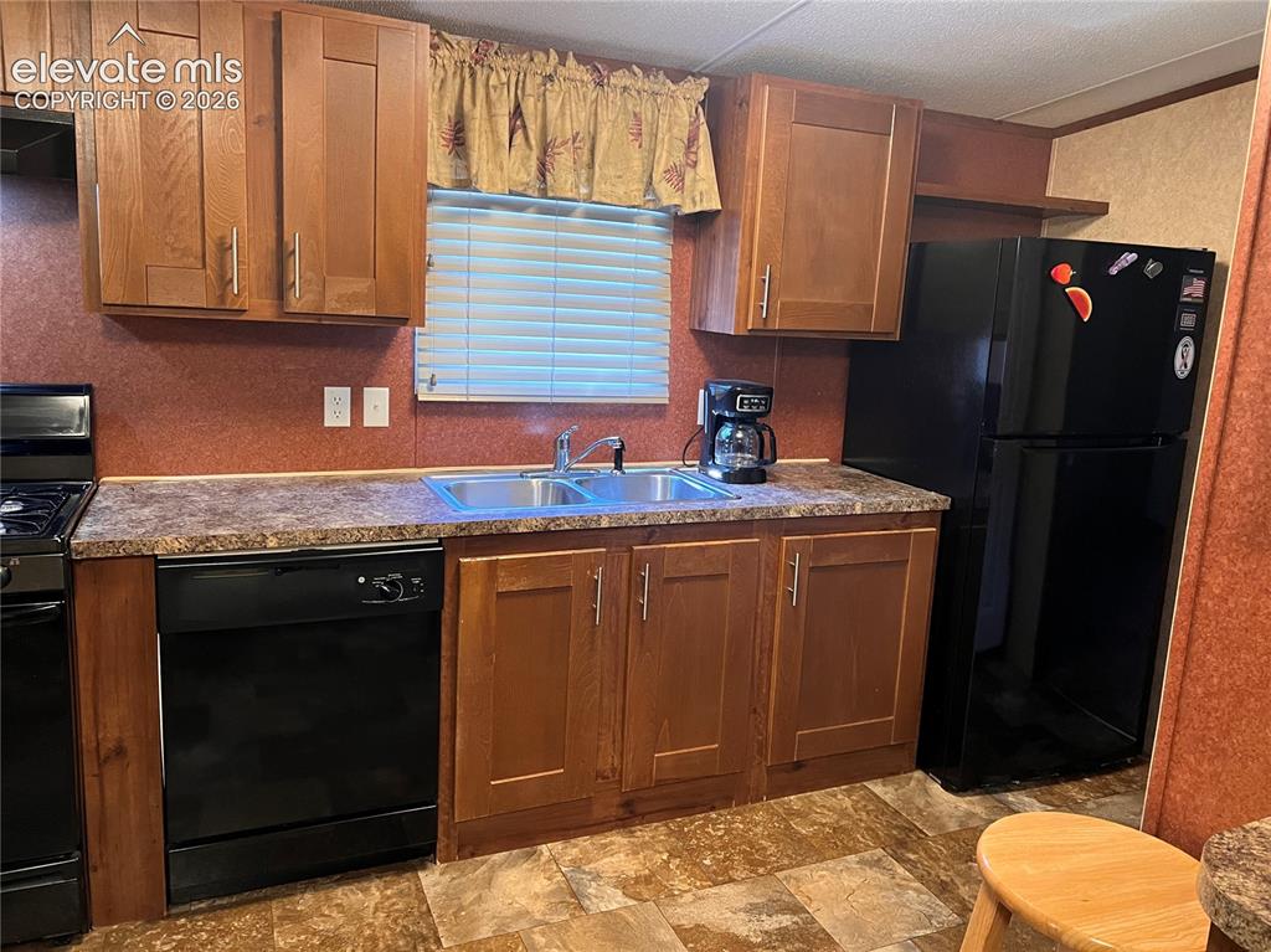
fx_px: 954
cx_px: 636
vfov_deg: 53.0
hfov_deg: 67.3
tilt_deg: -11.3
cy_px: 476
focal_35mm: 26
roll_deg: -3.0
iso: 500
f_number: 1.5
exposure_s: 1/60
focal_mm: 5.7
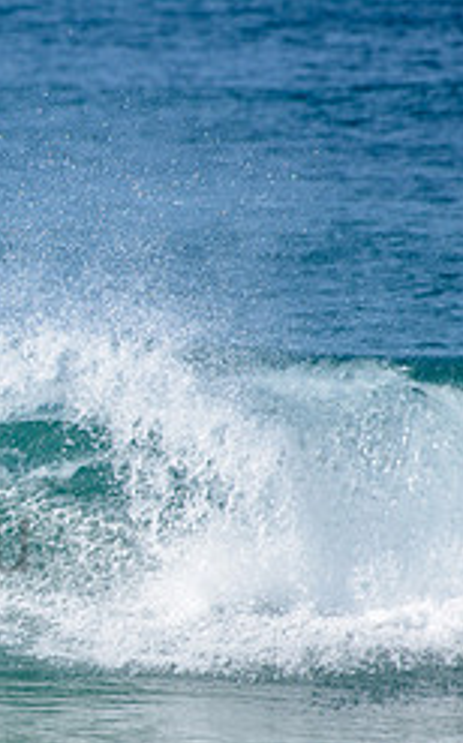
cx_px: -289
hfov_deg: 1.1
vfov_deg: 1.8
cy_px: 504
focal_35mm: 1197
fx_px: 24209
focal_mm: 500
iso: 160
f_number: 5.6
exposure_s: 1/2000
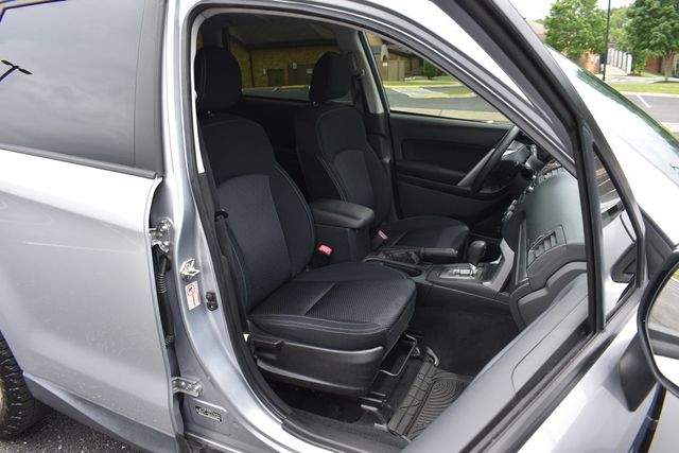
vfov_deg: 48.0
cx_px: 340
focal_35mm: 27
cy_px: 226
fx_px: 509
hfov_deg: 67.4
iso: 200
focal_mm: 18
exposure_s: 1/250
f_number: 6.3
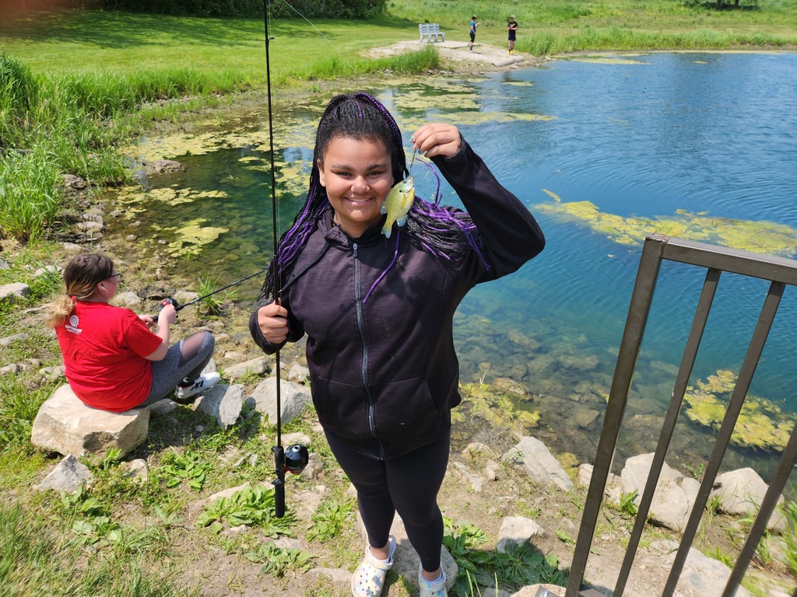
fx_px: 530
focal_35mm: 23
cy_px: 298
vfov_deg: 58.9
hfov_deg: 73.9
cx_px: 398
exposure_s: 1/1126
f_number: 1.8
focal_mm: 5.4
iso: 20
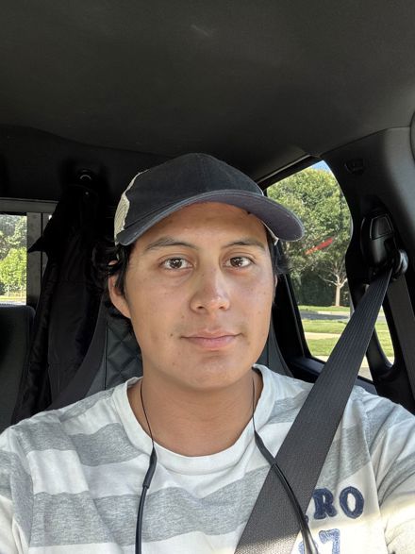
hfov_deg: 46.8
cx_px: 208
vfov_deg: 60.0
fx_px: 480
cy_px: 277
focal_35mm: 30
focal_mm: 2.69
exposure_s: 1/121
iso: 50
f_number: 1.9
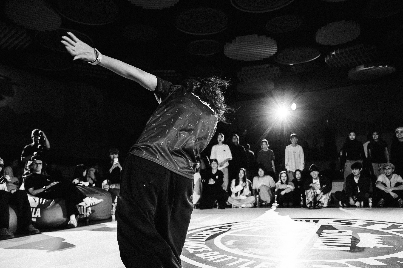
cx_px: 202
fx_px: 308
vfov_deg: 47.0
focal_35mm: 28
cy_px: 154
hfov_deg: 66.4
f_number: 2.8
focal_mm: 24
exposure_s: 1/800
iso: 3200
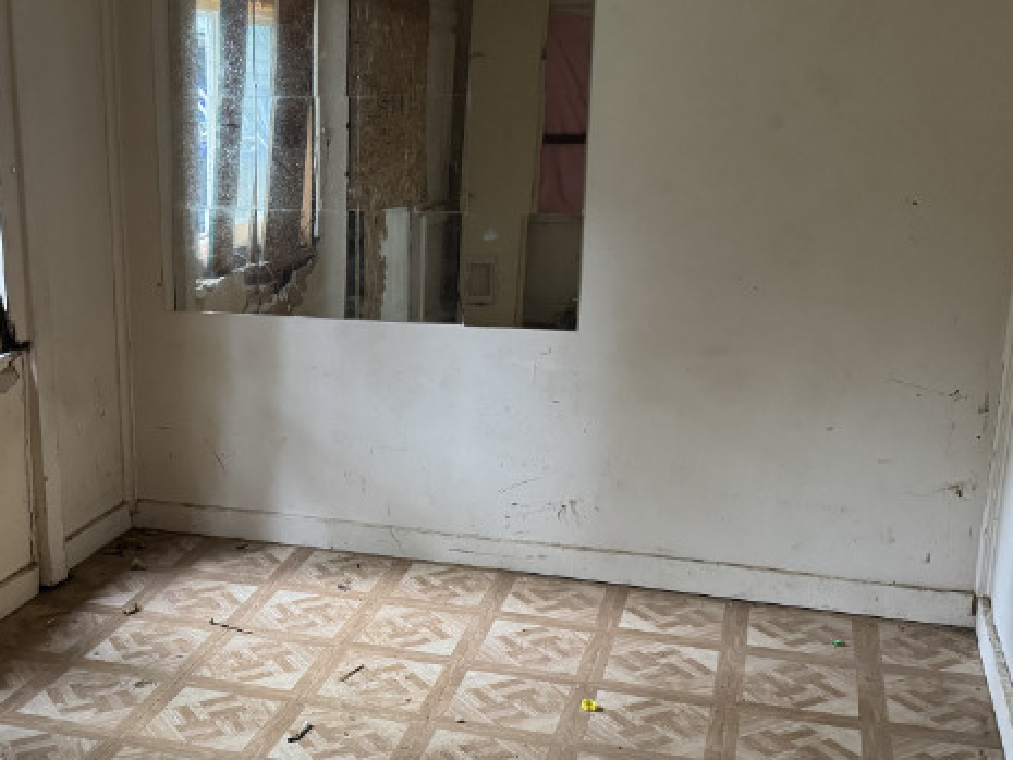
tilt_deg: -16.3
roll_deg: +0.3
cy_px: 436
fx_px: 1288
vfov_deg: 32.8
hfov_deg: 42.0
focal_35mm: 44
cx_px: 291
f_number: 1.78
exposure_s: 1/40
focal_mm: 6.76
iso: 800
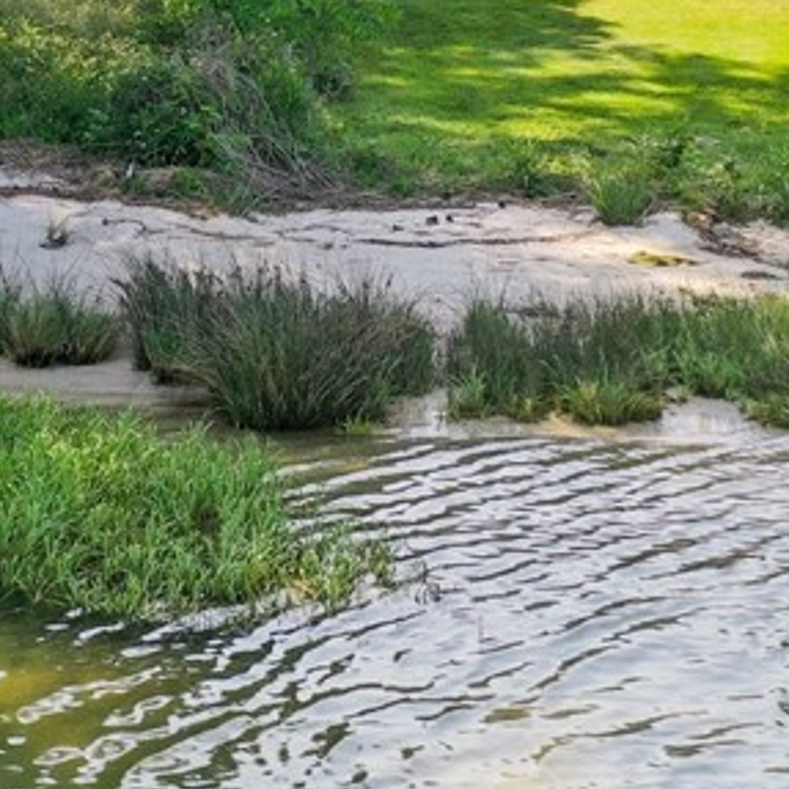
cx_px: 99
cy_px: 106
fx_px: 2321
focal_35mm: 90
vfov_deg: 19.0
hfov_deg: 19.0
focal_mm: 10.26
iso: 100
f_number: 3.2
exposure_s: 1/30
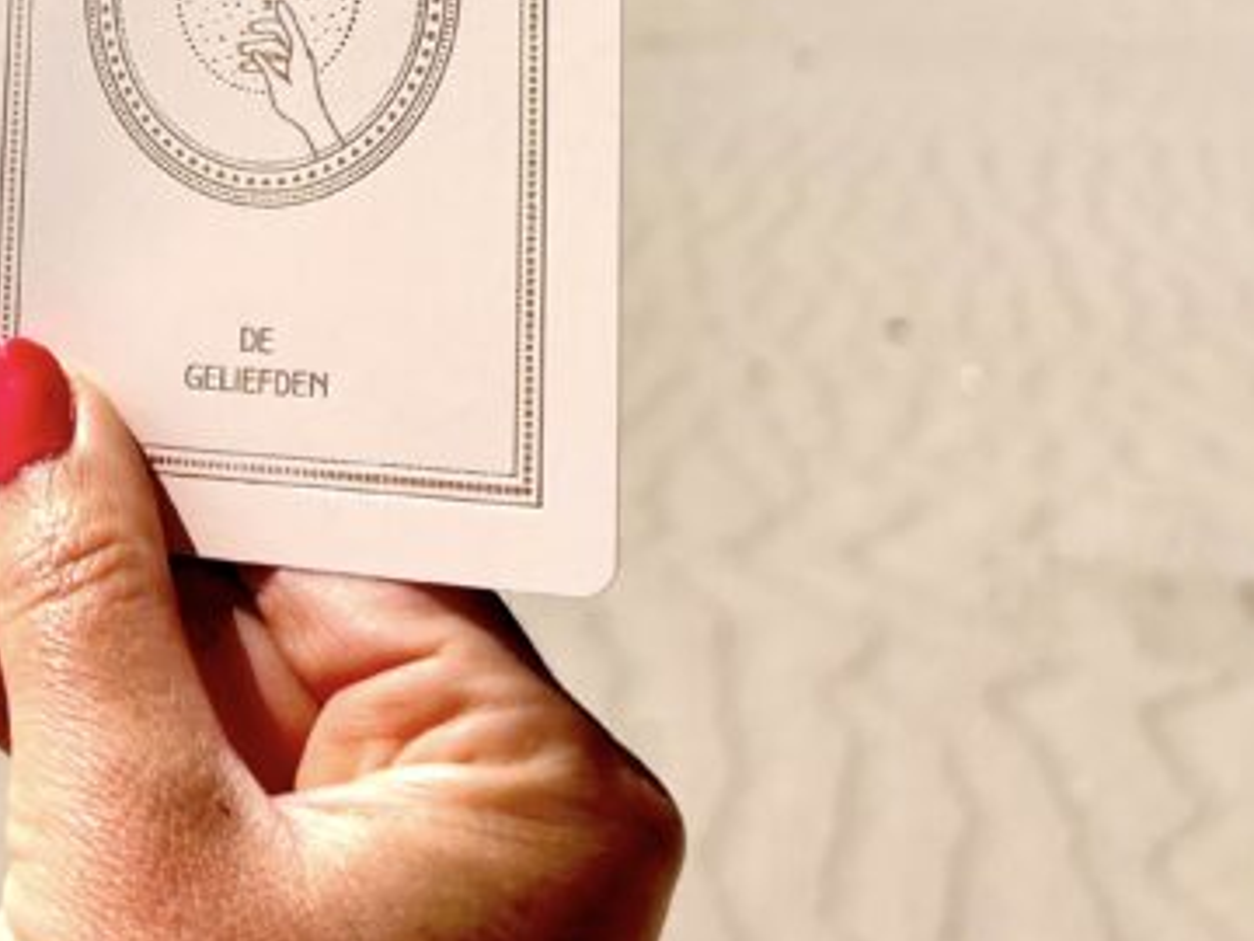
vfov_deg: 17.7
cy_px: -355
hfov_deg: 24.5
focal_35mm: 77
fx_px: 2789
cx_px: 89
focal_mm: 5.96
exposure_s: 1/10989
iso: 50
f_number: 1.6
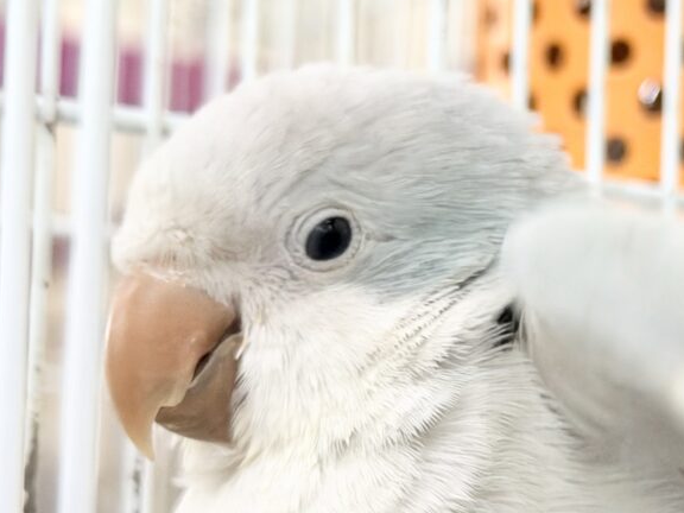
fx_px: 1976
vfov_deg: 14.6
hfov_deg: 19.2
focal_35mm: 100
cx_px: 632
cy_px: 496
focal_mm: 6.76
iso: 320
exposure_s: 1/100
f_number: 1.78
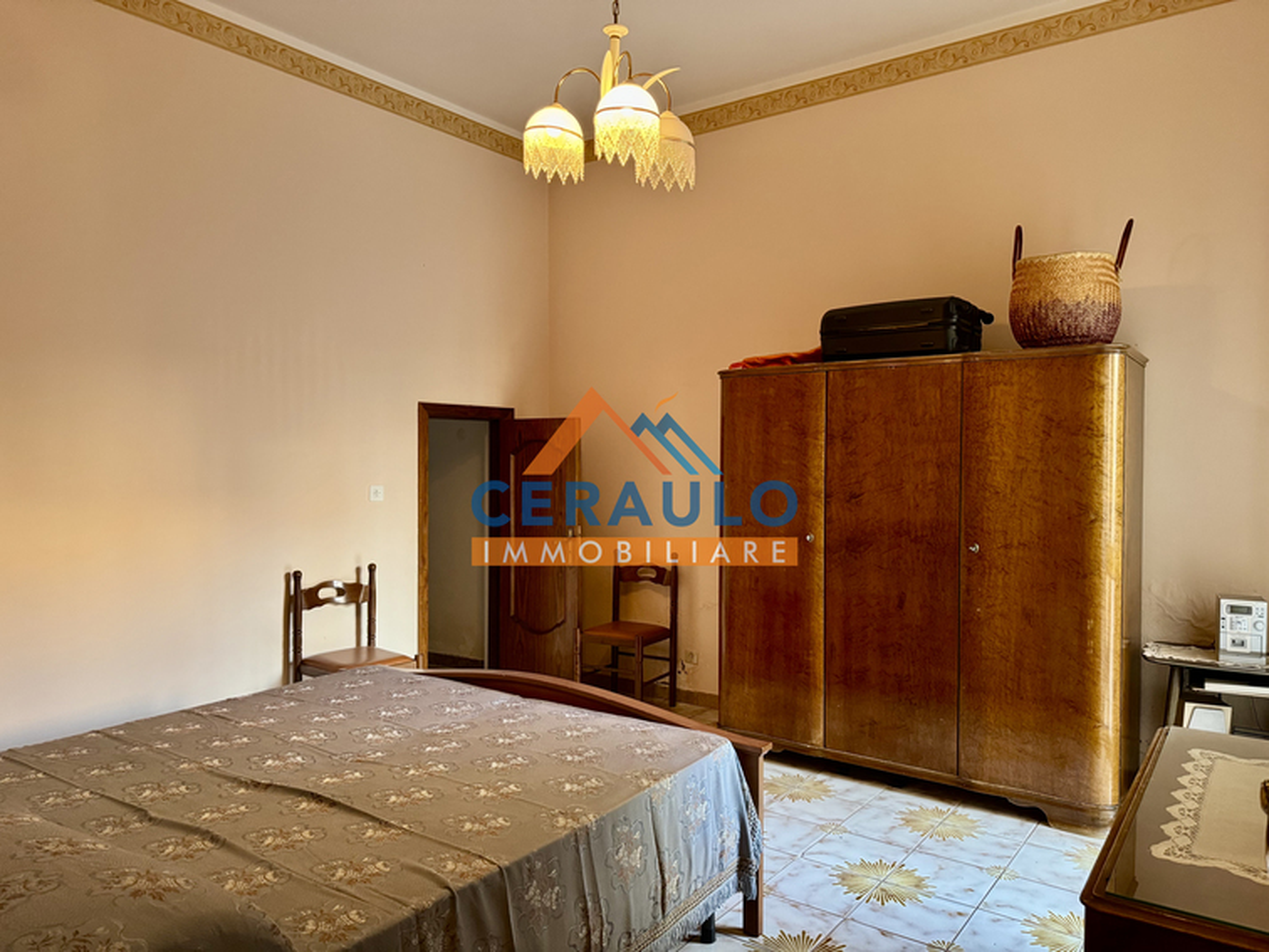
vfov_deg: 56.8
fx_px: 880
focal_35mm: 24
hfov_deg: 71.6
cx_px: 634
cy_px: 476
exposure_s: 1/50
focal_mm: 6.76
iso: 400
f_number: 1.78
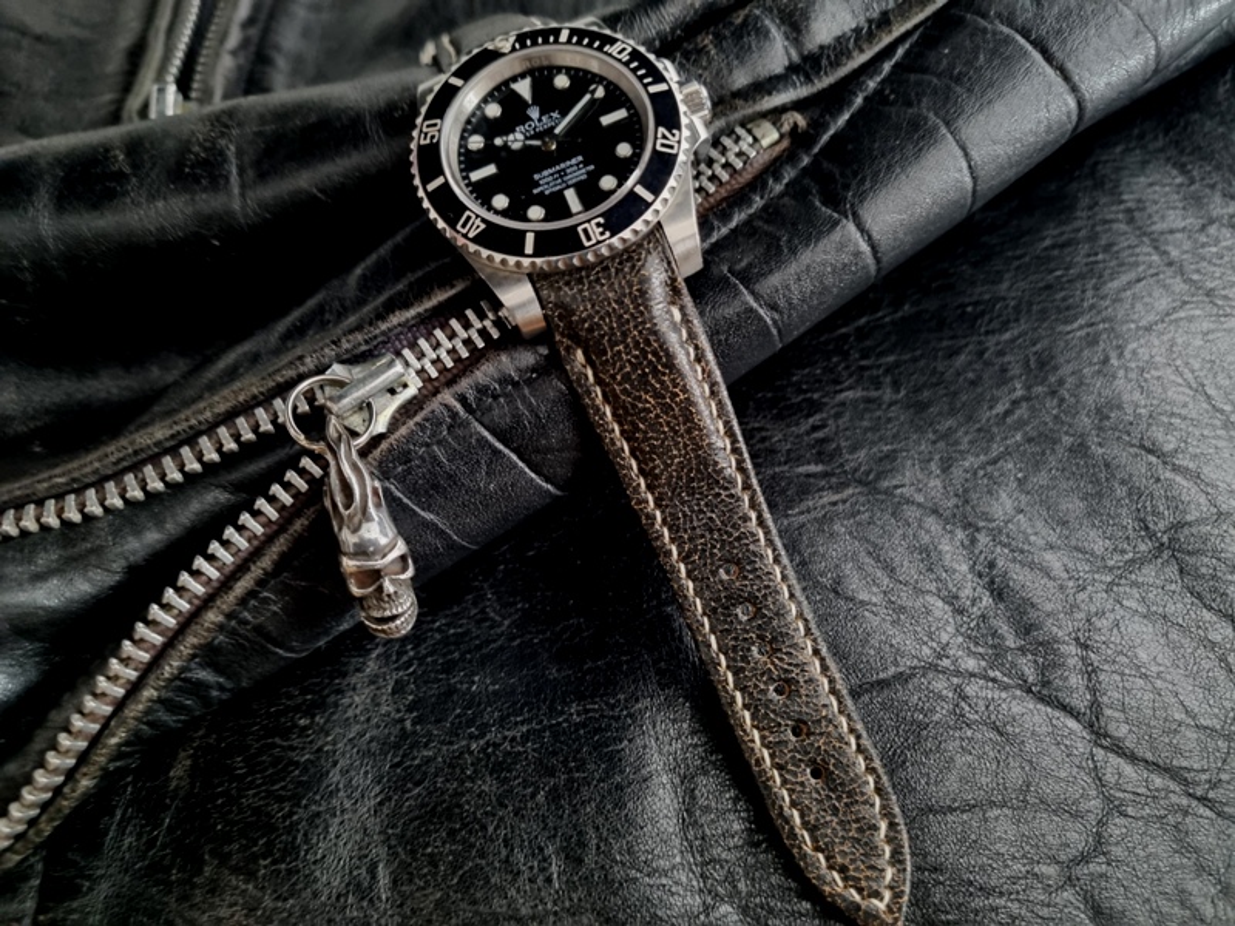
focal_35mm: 26
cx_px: 618
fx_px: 928
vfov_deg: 53.1
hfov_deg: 67.3
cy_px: 463
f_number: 1.8
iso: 1000
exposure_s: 1/25
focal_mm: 5.4
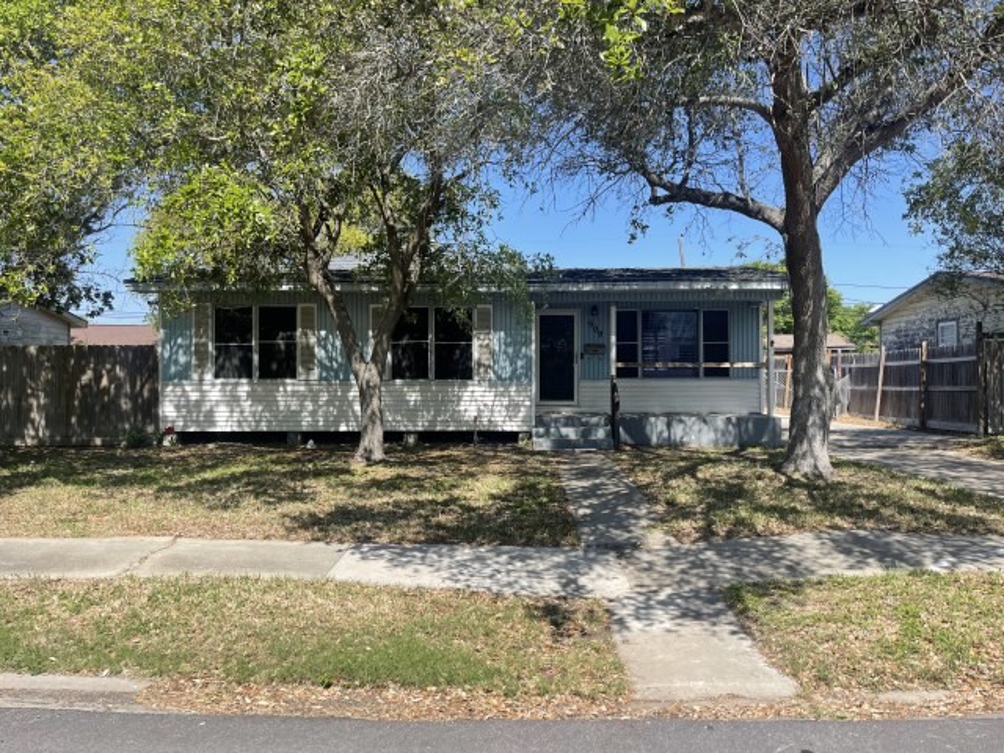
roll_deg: +0.3
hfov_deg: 69.4
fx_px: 725
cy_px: 376
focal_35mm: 25
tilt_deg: +0.0
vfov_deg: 54.9
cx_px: 502
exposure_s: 1/2288
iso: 32
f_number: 1.6
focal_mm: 5.1
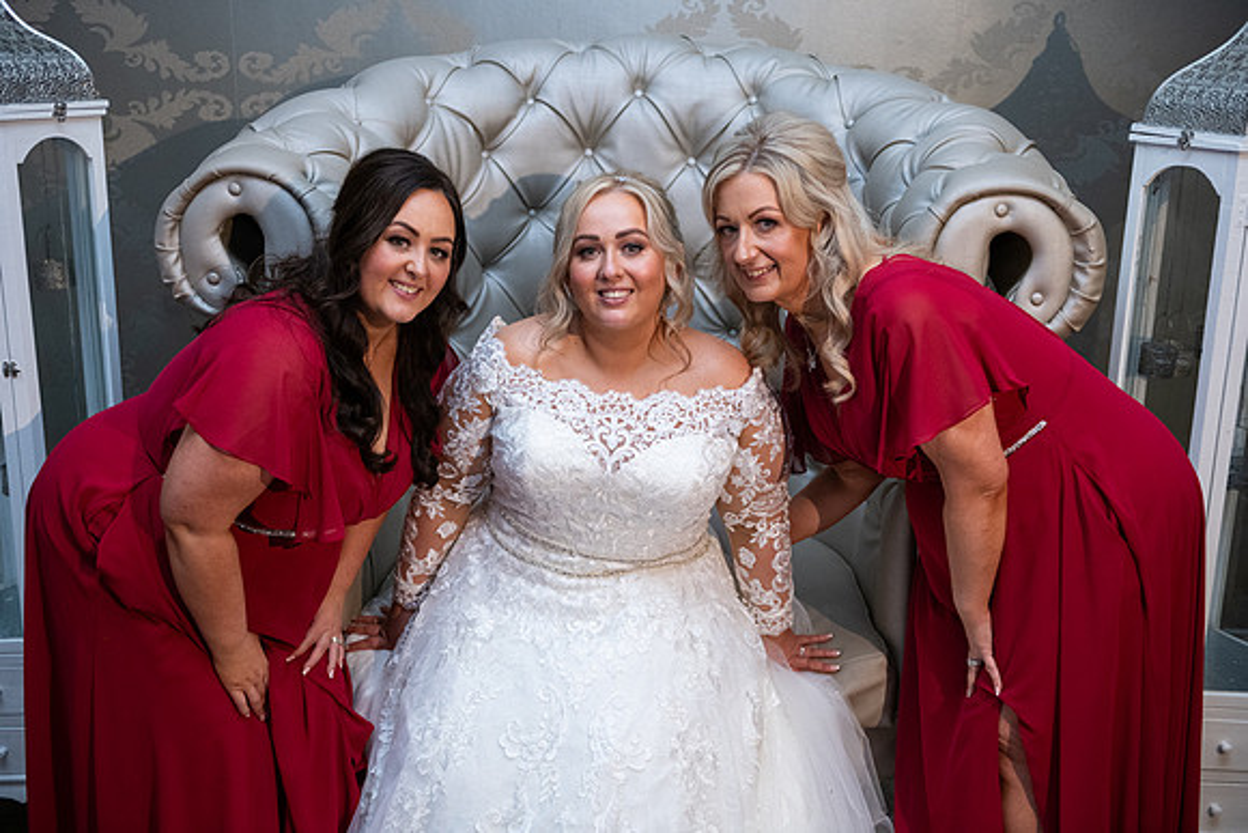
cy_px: 416
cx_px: 624
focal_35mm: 42
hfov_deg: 46.4
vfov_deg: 31.9
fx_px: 1456
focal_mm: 42
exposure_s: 1/160
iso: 1000
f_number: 3.5
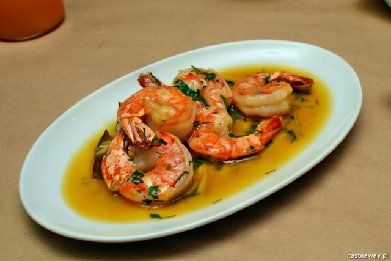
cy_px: 130
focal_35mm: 52
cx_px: 196
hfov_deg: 37.8
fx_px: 570
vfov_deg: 25.8
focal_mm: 35
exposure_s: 1/125
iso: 400
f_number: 10
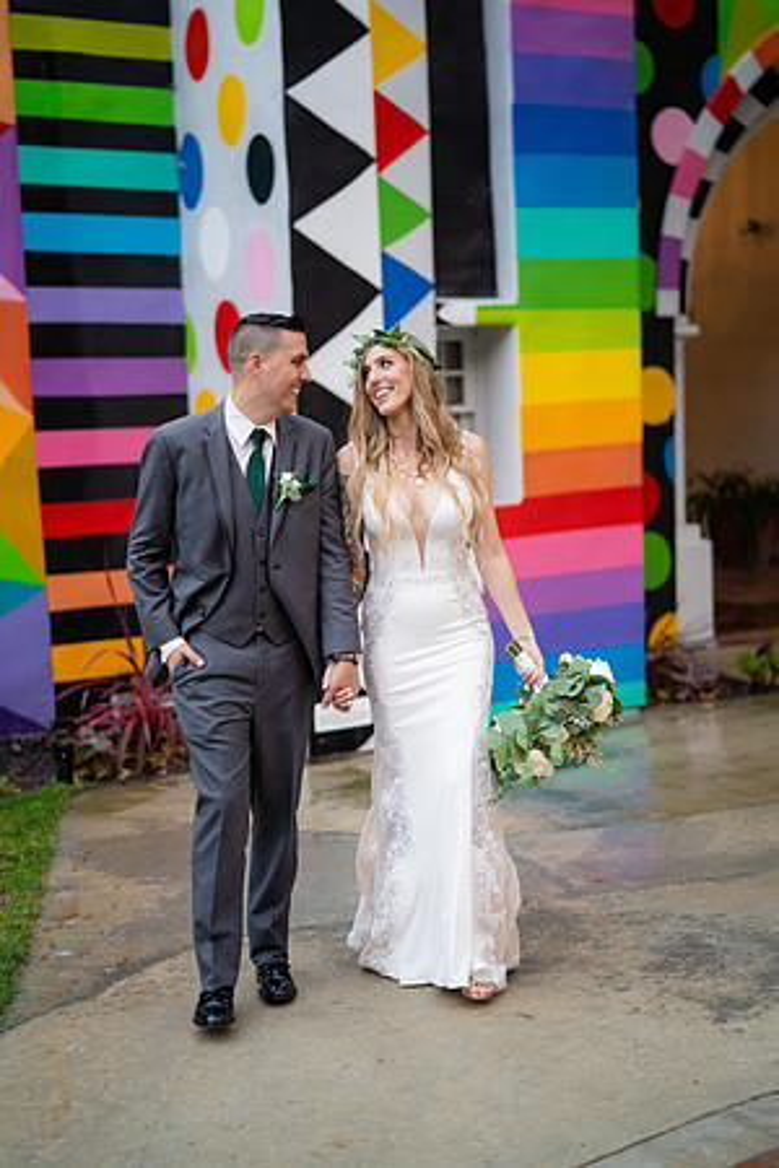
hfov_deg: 27.0
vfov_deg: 39.6
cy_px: 584
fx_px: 1623
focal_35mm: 50
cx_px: 390
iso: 640
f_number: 1.4
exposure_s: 1/320
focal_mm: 50
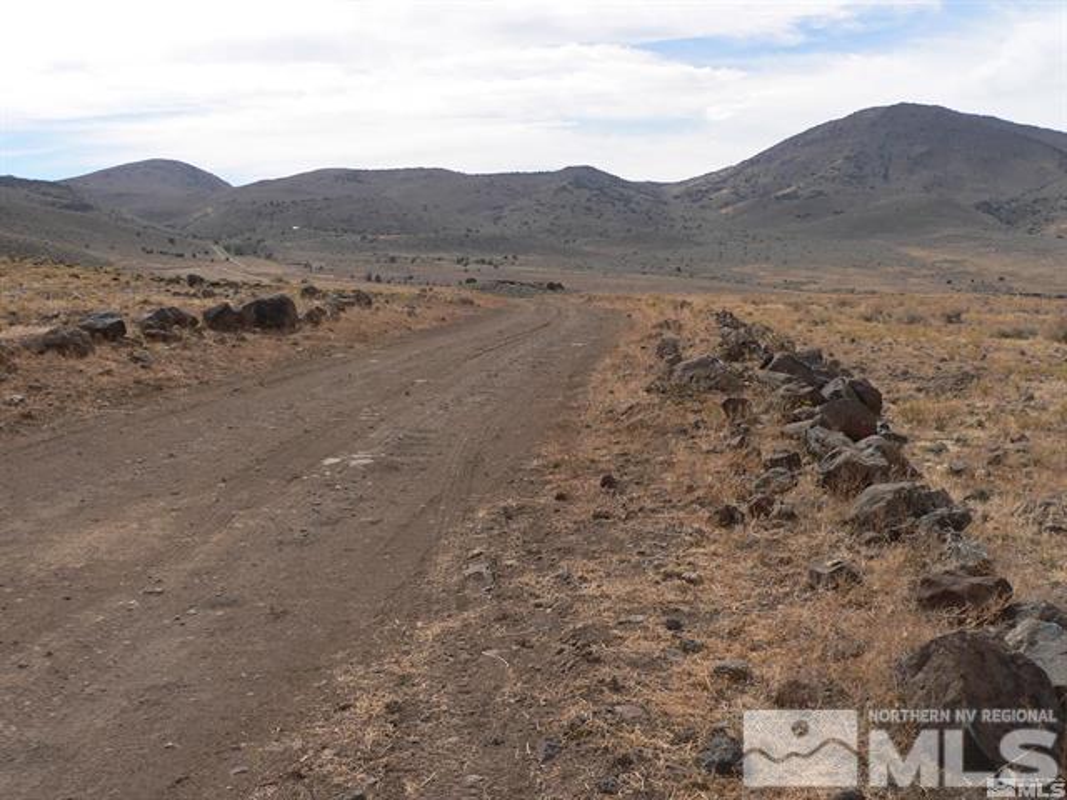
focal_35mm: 36
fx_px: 1110
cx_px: 534
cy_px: 400
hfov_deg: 51.4
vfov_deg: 39.7
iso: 80
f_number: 4.6
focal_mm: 6
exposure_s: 1/500
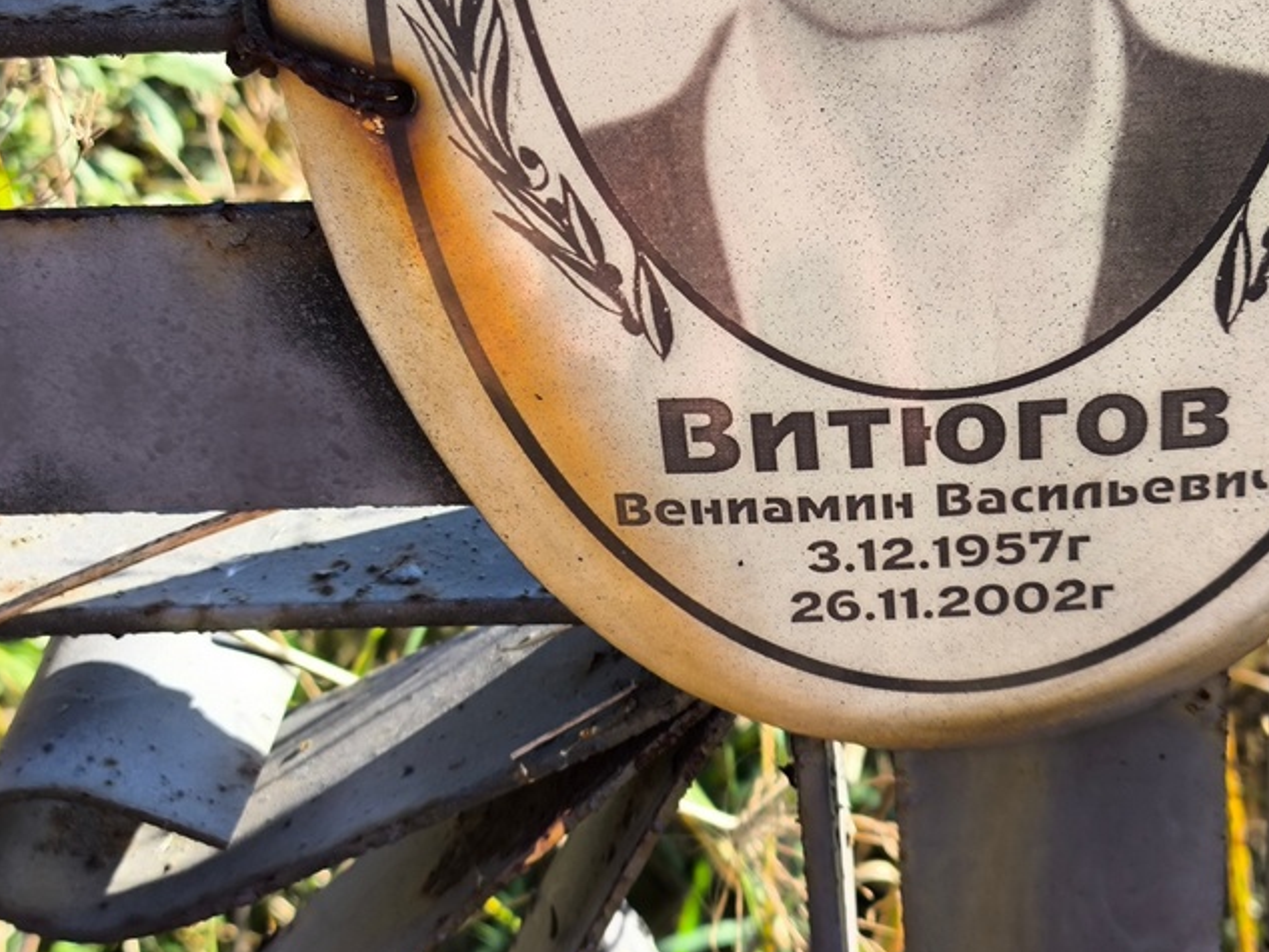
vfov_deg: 23.3
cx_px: 748
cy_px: 426
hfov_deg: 30.6
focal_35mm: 63
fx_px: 2310
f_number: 1.7
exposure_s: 1/248
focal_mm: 4.71
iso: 50
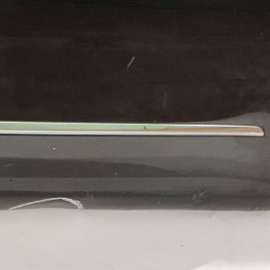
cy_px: -69
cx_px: -86
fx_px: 927
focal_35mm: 105
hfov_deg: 15.7
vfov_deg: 15.8
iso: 369
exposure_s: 1/25
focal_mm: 4.71
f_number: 1.79
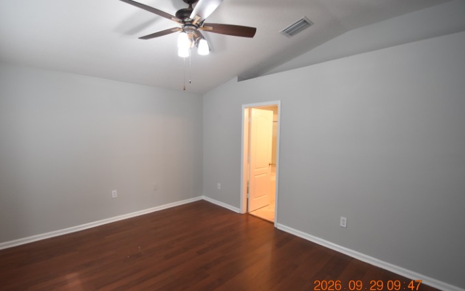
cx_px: 224
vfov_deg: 71.3
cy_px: 148
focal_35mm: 16
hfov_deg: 97.8
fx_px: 203
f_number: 3.5
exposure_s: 1/60
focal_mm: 10
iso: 1000
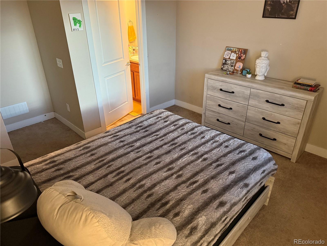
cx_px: 164
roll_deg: +0.7
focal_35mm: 24
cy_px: 123
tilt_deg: -26.5
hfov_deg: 71.6
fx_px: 227
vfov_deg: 56.8
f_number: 1.78
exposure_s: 1/40
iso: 800
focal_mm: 6.76
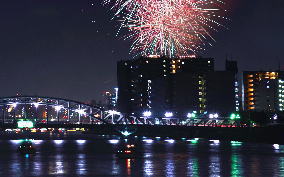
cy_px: -26
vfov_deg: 7.2
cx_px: -58
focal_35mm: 181
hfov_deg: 11.3
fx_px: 1401
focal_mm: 70
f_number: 6.3
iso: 100
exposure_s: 5
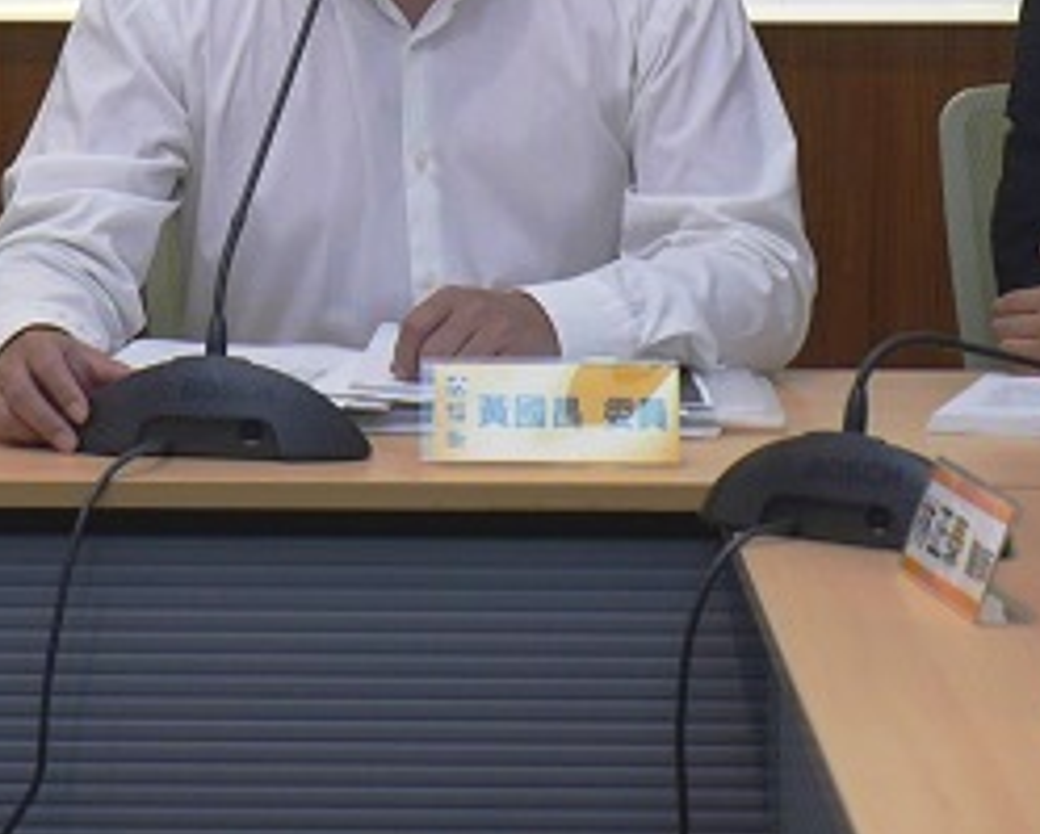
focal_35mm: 187
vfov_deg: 8.2
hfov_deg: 10.3
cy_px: -186
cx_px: 197
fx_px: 5763
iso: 400
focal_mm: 28
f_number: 2.8
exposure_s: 1/125
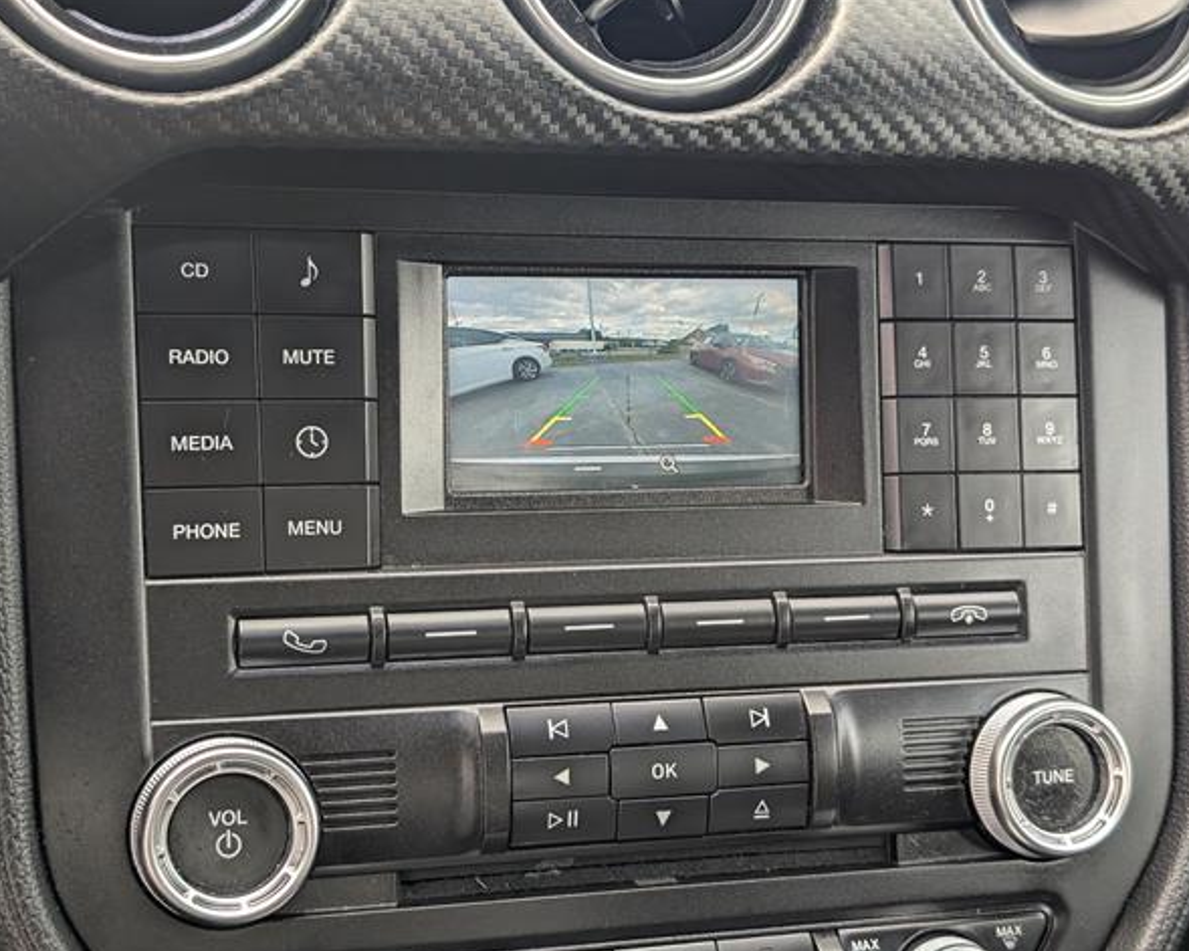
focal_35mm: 52
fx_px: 1830
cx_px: 606
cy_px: 477
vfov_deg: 29.1
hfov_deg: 36.0
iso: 368
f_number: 1.68
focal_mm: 6.9
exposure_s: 1/625
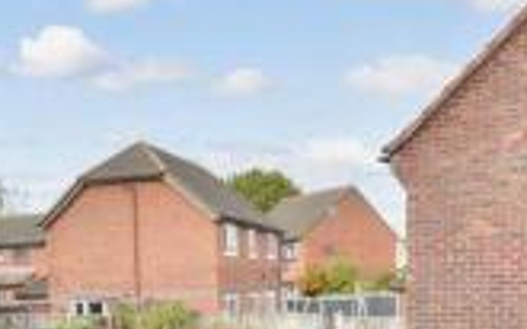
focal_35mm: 44
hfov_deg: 45.2
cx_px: 228
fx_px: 632
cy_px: 379
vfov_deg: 26.4
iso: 100
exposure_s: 1/60
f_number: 8
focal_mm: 10
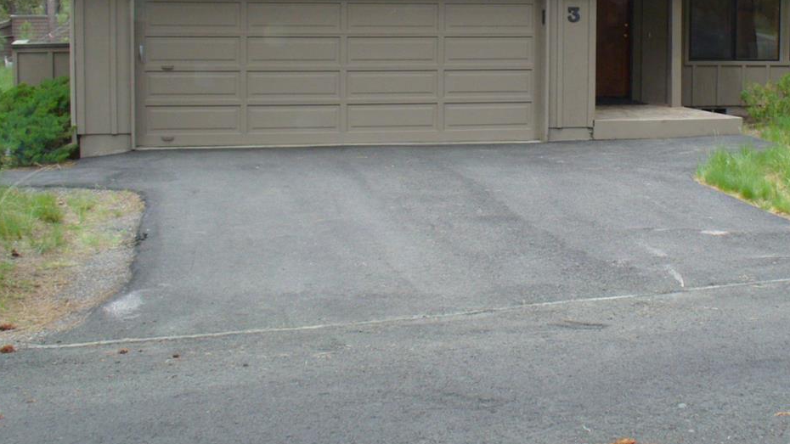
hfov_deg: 32.0
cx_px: 546
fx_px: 1362
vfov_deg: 18.4
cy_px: 119
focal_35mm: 65
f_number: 2.8
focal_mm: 6.1
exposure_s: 1/200
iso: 80
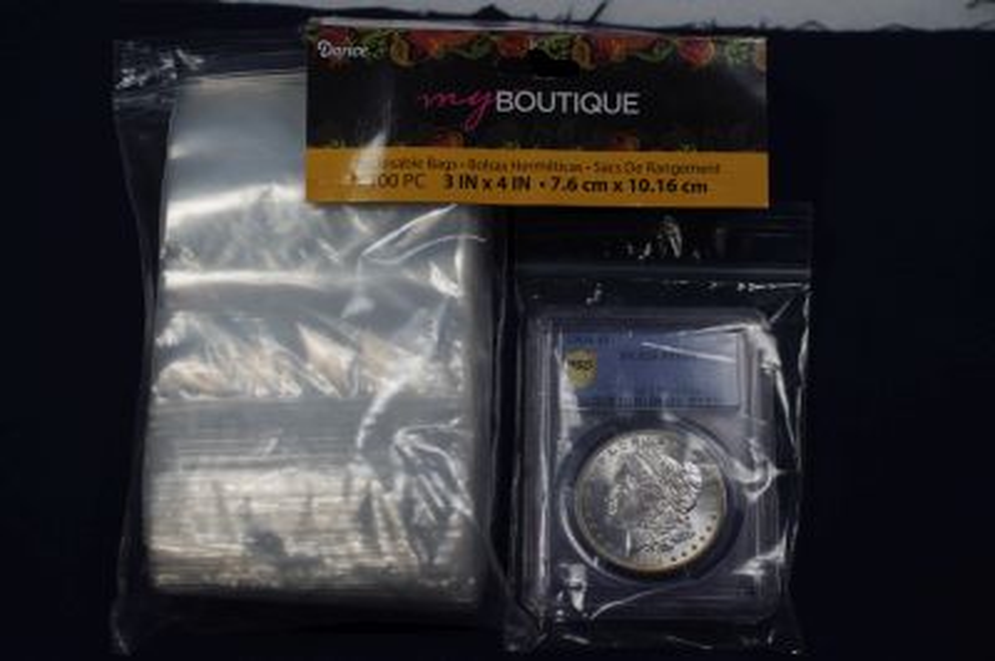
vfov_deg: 13.0
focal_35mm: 105
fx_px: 2900
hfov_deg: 19.5
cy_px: 330
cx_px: 498
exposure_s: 1/640
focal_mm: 70
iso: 400
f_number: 2.8
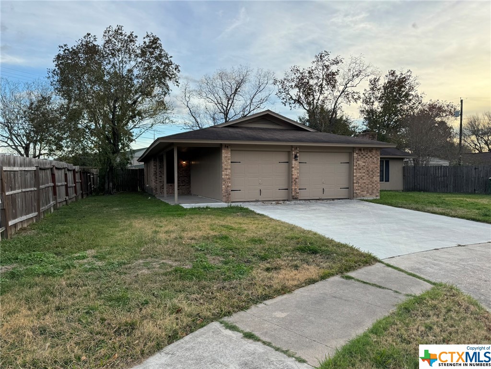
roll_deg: +0.2
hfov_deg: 71.6
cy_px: 184
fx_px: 340
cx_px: 246
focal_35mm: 24
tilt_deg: -1.6
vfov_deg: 56.8
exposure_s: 1/1193
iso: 80
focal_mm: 6.86
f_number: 1.78
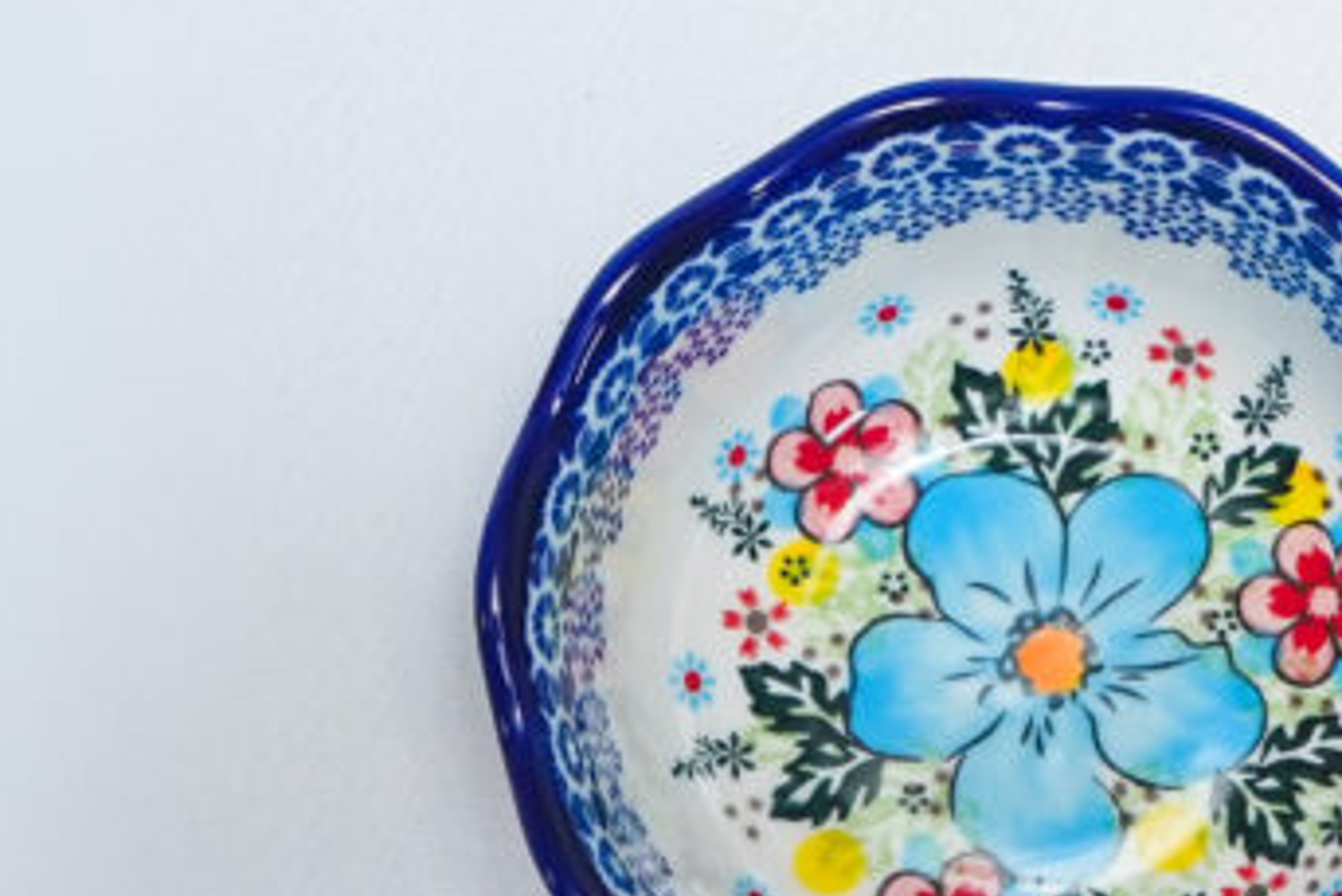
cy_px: 612
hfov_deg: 19.1
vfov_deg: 12.9
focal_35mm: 106
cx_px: 990
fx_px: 3953
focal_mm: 35
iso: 2500
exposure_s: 1/160
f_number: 9
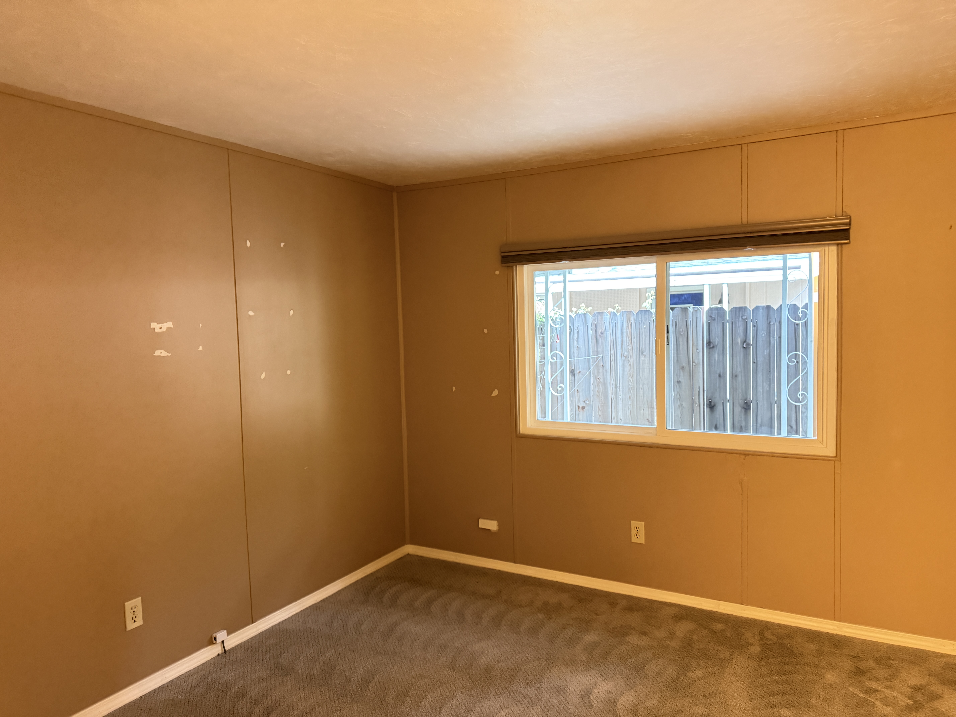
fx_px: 663
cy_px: 358
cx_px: 478
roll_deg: +1.6
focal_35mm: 24
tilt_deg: -3.3
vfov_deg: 56.8
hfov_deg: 71.6
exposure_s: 1/20
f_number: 1.78
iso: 1600
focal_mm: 6.76
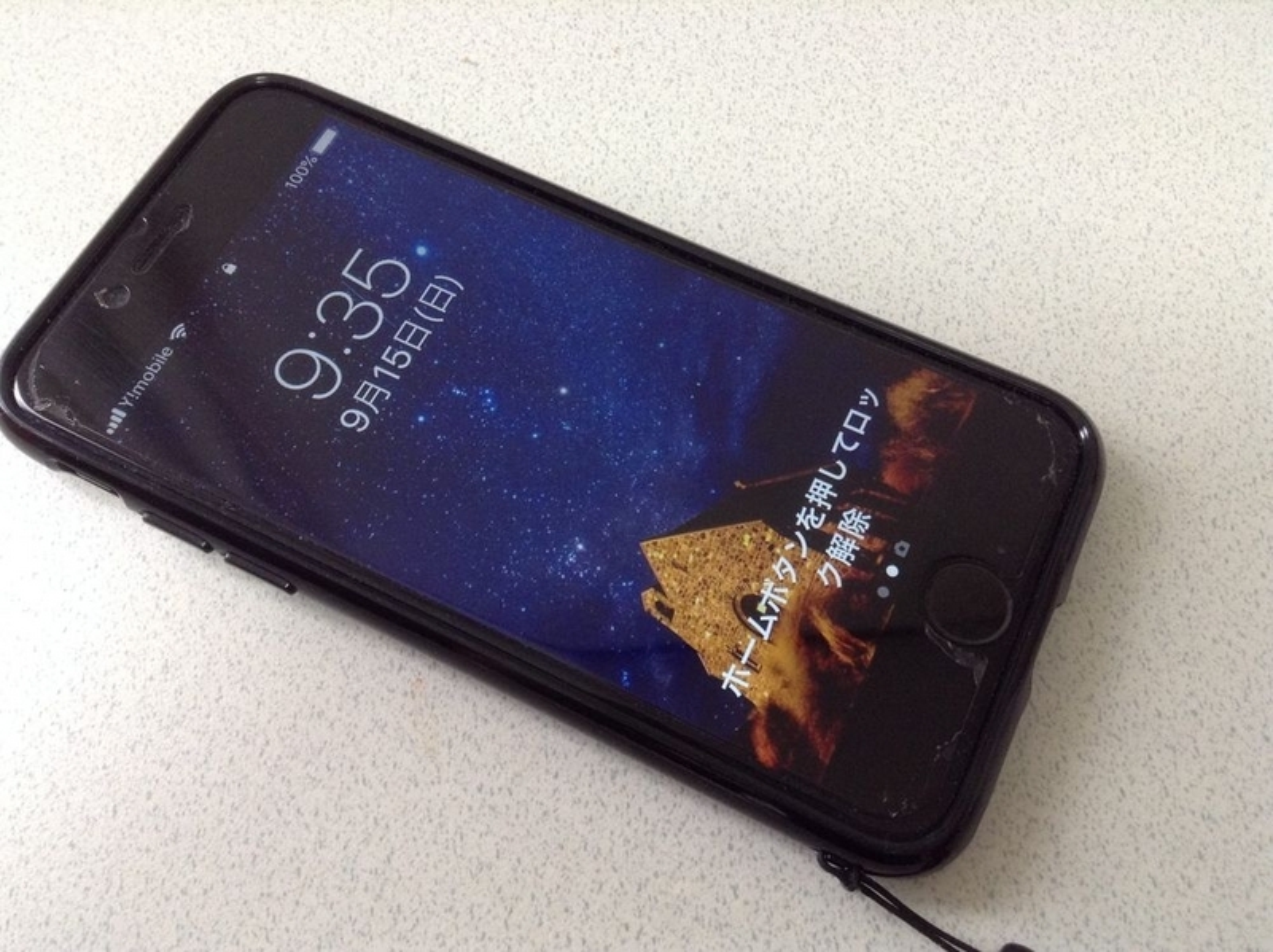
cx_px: 636
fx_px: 1212
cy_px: 476
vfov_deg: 42.9
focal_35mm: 33
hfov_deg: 55.4
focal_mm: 3.3
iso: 100
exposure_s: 1/24
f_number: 2.4
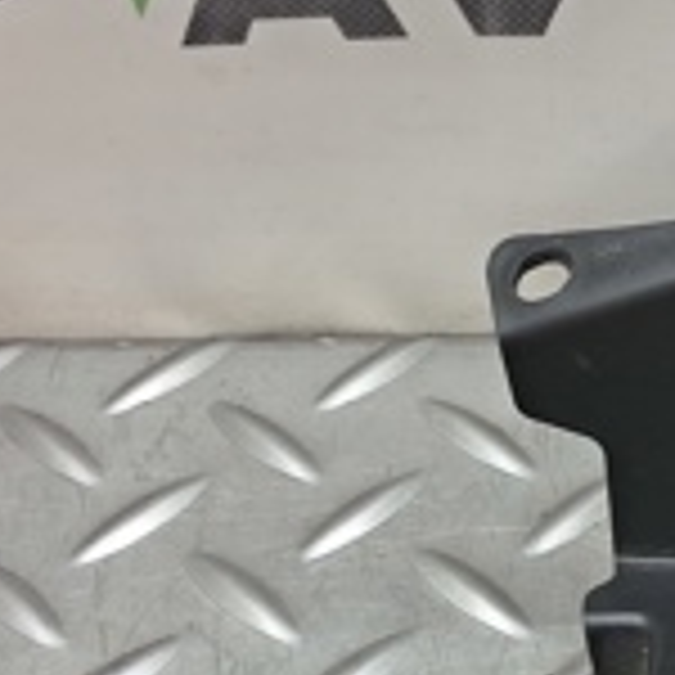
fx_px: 2250
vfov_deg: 17.0
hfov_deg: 16.9
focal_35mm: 102
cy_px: 488
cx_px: 576
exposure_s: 1/25
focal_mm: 4
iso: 125
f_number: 1.8
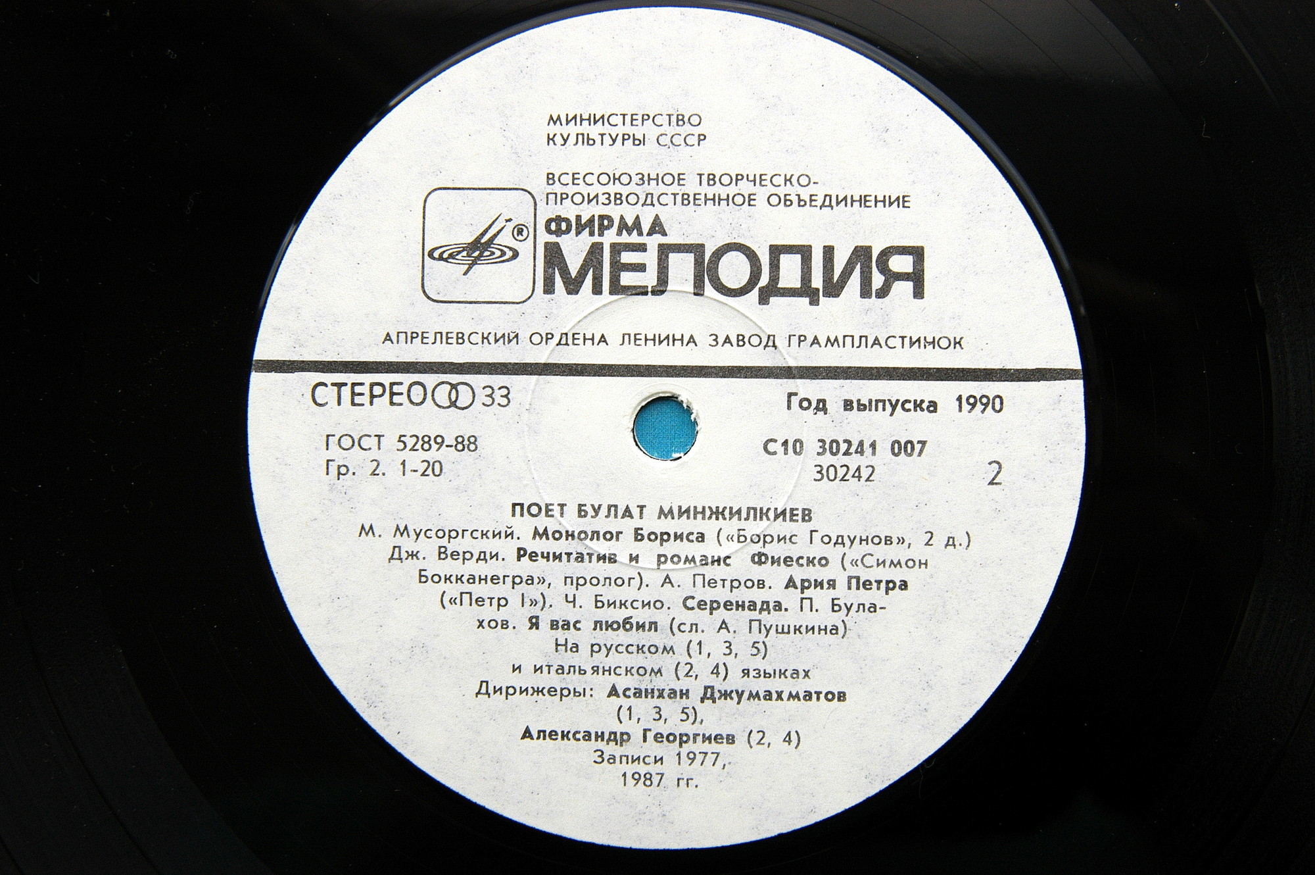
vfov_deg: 25.7
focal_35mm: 52
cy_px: 438
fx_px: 1916
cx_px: 658
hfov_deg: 37.9
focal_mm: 35
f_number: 7.1
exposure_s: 1/180
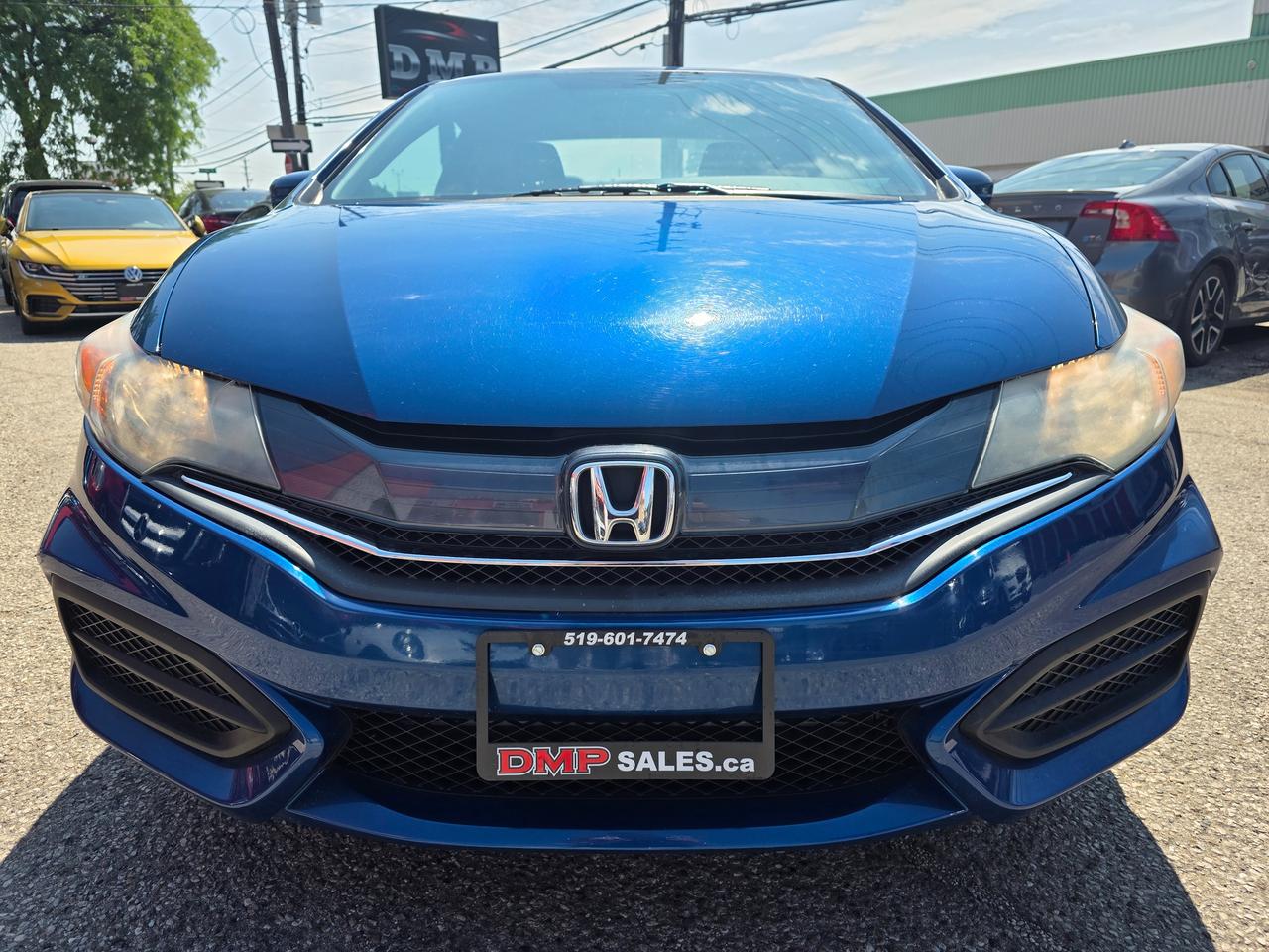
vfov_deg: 58.9
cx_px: 634
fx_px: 843
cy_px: 476
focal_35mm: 23
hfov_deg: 73.9
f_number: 1.7
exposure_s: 1/3972
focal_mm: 6.3
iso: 80
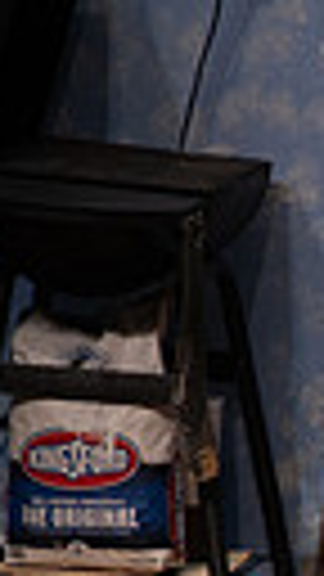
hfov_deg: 0.8
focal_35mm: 1517
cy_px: 616
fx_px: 23169
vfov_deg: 1.4
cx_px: 1242
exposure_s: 1/200
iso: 1400
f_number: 6.3
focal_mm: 320
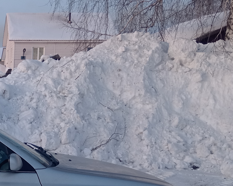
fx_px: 497
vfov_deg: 20.6
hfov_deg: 23.5
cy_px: 185
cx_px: -66
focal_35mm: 72
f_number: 1.9
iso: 457
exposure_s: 1/50
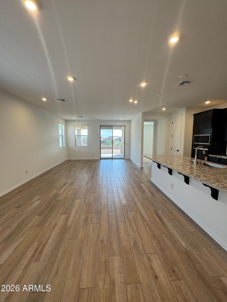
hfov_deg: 85.7
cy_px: 151
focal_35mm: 14
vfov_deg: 102.1
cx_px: 114
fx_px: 122
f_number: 2.2
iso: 50
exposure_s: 1/120
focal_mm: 2.22
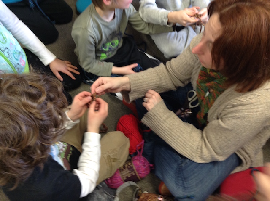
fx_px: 257
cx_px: 135
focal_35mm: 33
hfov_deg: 55.4
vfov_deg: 42.8
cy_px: 100
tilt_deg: -65.3
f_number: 2.4
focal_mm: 3.3
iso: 80
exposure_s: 1/24
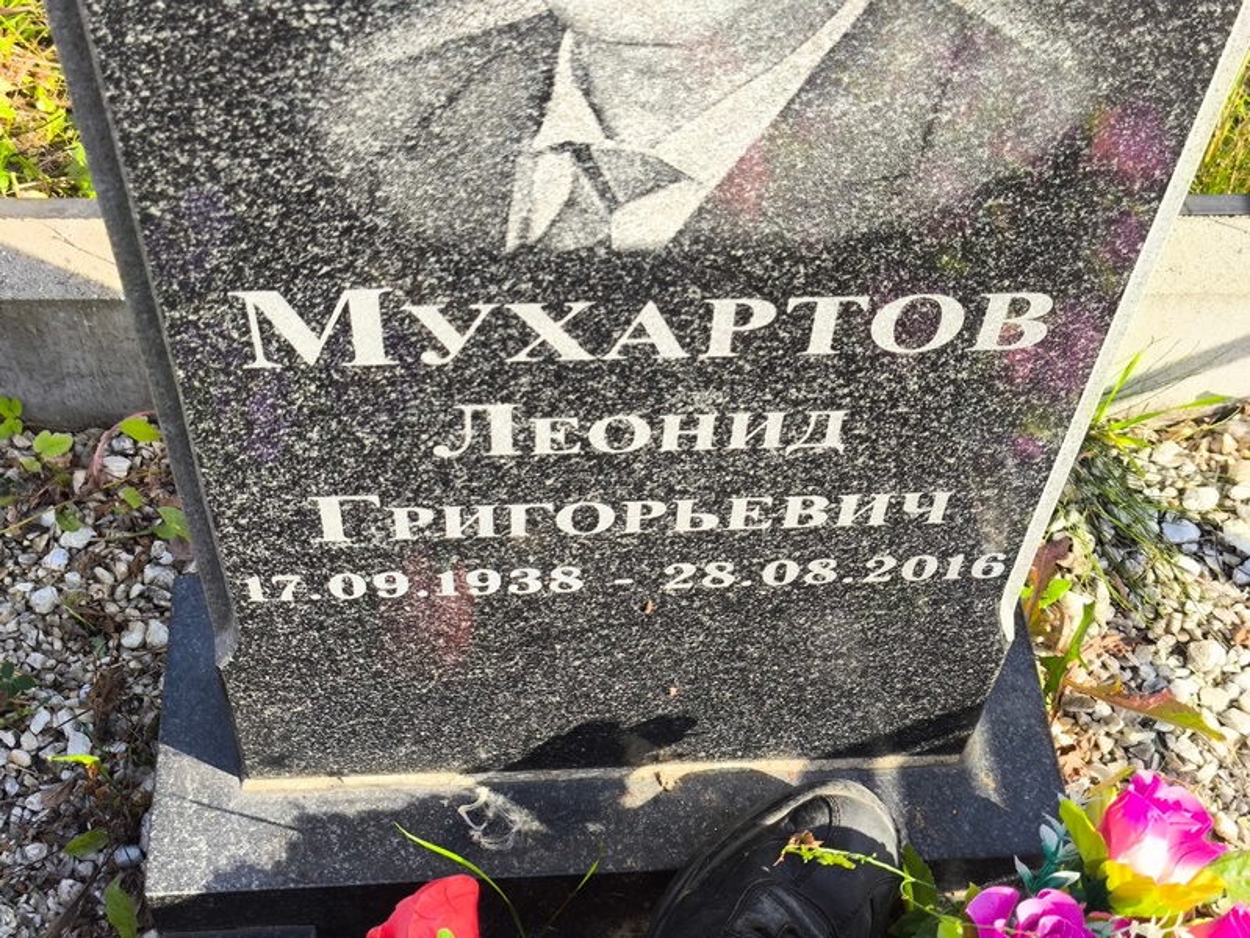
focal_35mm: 50
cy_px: 469
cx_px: 625
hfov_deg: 38.2
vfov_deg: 29.1
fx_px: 1806
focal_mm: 4.71
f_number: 1.7
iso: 50
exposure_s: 1/405
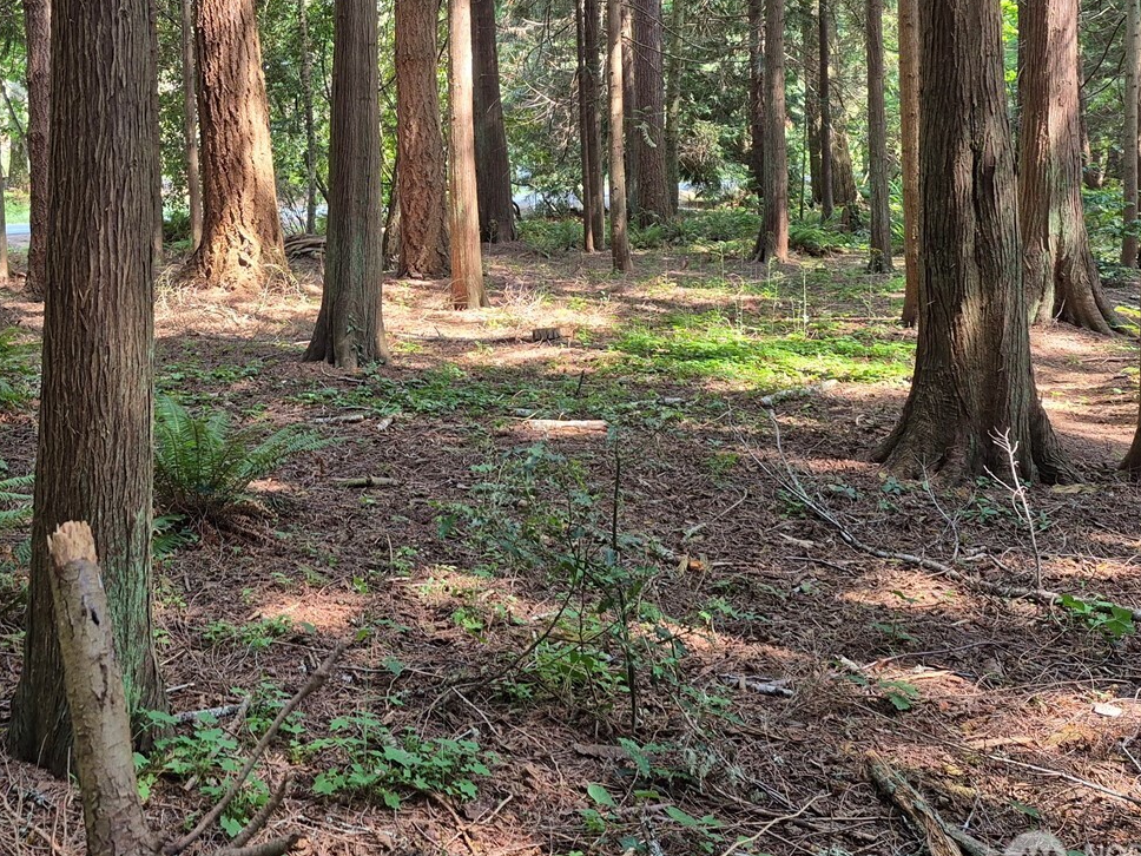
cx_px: 367
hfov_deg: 48.0
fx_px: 1253
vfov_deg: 36.7
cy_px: 203
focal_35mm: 38
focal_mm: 5.4
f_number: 1.8
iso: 160
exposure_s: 1/180
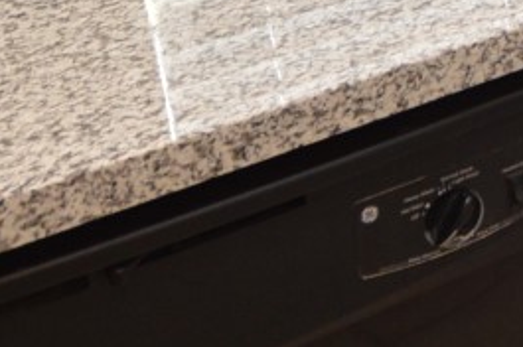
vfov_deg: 13.5
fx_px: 1335
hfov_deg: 17.8
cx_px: 937
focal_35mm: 92
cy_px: -243
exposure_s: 1/60
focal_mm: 10
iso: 400
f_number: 4
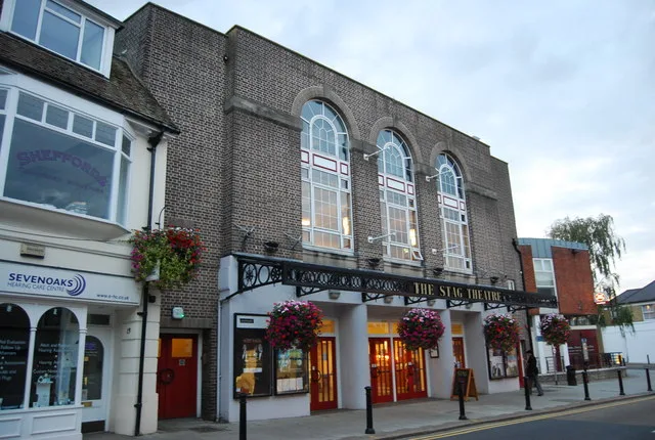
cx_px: 328
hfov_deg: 67.3
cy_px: 220
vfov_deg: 48.2
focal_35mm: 27
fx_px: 492
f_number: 3.5
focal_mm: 18
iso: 640
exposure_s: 1/30
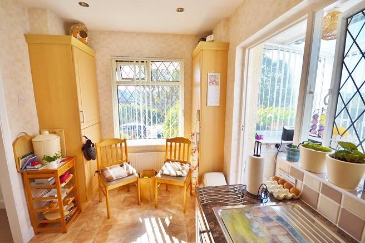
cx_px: 182
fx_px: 152
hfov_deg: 100.4
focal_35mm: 15
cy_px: 122
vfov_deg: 77.3
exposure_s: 1/125
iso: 110
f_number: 5.6
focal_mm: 10
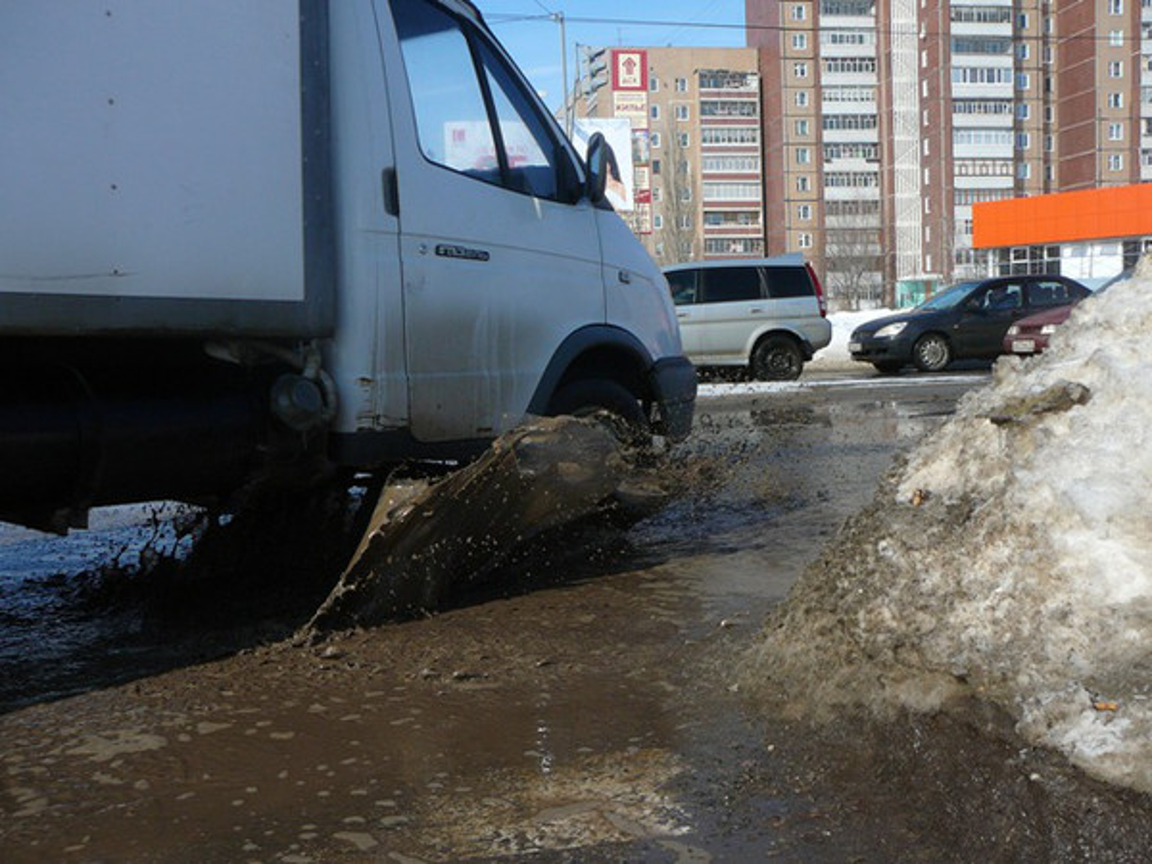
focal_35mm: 35
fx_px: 1165
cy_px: 432
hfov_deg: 52.6
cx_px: 576
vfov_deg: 40.7
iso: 80
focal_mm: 5.2
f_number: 5
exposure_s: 1/800
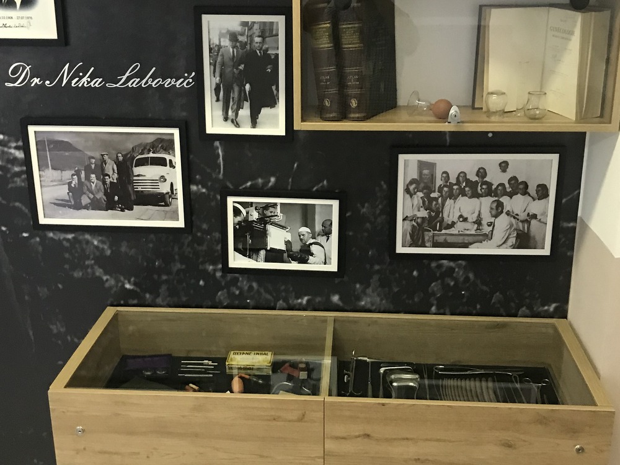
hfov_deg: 63.4
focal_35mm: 28
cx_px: 310
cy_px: 232
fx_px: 502
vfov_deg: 49.7
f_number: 1.8
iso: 100
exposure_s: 1/14
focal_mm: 3.99
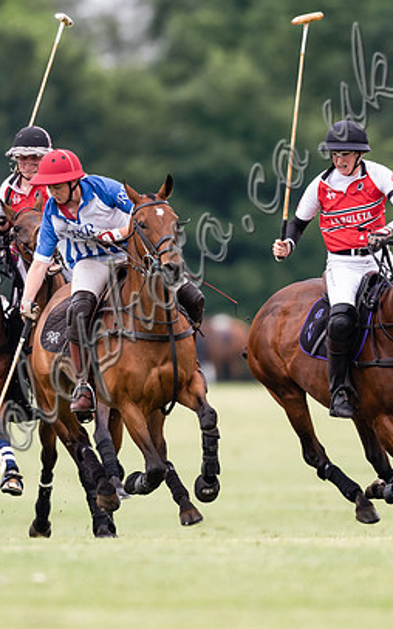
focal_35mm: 926
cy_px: 334
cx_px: 90
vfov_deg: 2.3
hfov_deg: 1.4
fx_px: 15886
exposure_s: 1/1000
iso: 1000
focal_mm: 500
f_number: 4
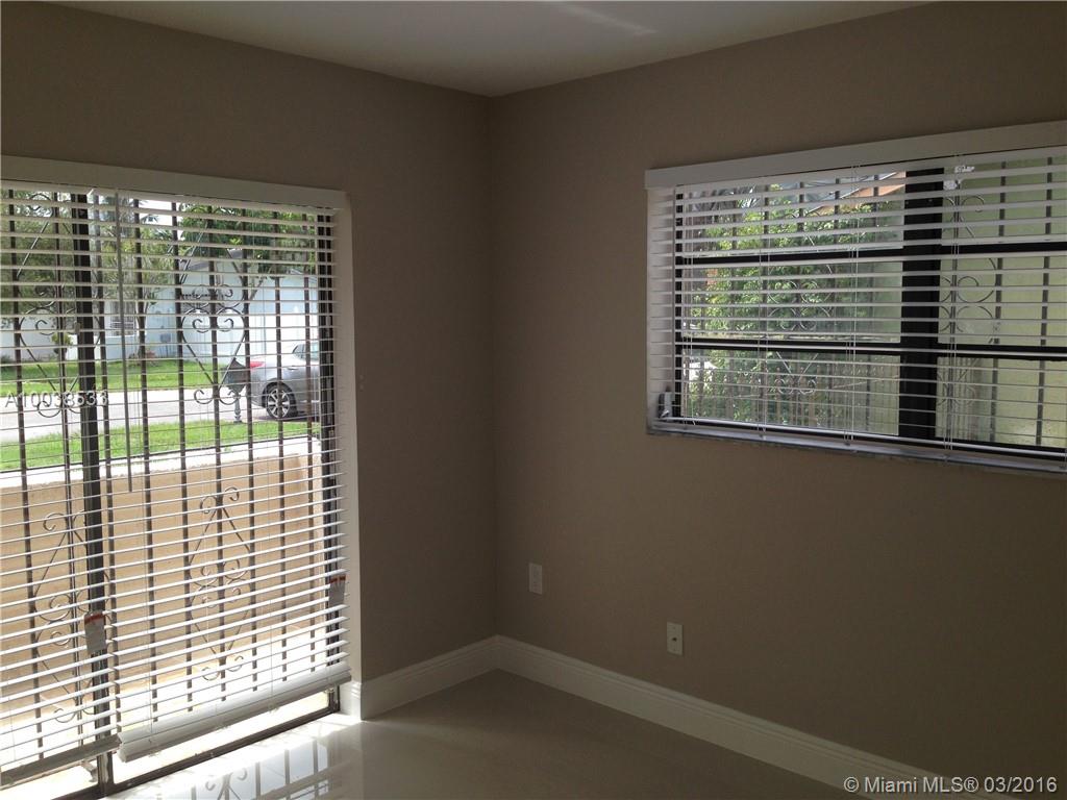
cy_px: 400
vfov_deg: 42.9
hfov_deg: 55.4
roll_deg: -0.1
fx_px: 1017
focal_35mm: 33
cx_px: 534
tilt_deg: -5.5
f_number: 2.4
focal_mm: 4.12
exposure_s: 1/361
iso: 50
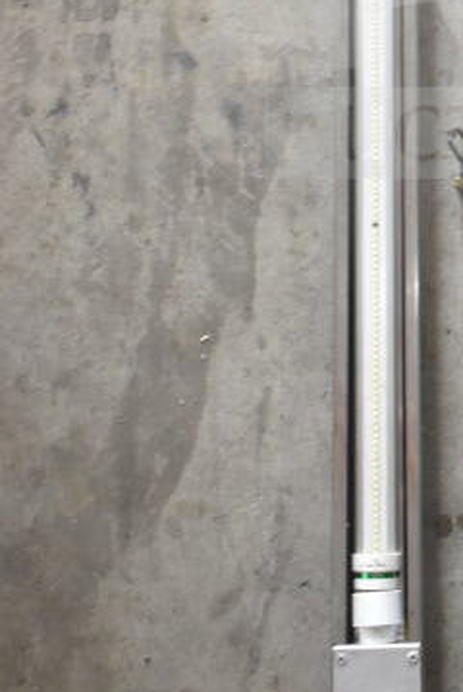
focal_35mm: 84
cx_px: 480
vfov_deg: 23.3
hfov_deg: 15.9
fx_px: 1617
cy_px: 25
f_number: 3.8
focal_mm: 22
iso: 2000
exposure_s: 1/30
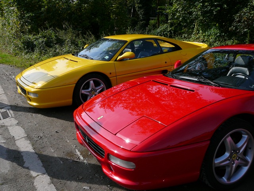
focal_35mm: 35
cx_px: 127
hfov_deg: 52.6
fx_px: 257
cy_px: 96
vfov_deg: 40.7
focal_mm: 5.2
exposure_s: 1/400
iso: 80
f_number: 5
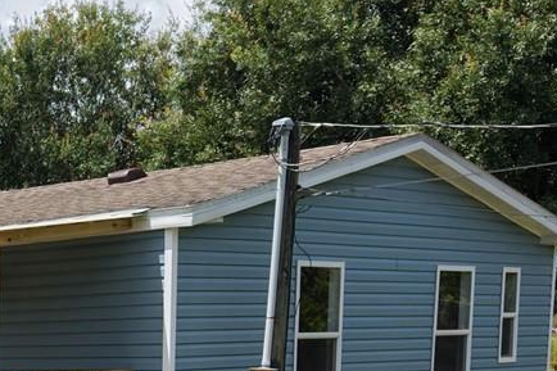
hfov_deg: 19.9
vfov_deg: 13.9
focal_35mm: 92
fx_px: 1423
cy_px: 553
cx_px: -218
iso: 320
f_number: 1.8
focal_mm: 8.67
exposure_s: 1/8000
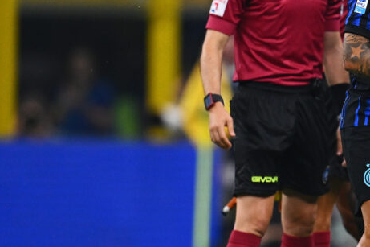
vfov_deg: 1.0
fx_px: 13705
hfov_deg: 1.5
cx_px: 384
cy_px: 104
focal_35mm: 1334
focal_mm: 400
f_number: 2.8
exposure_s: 1/1250
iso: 1600
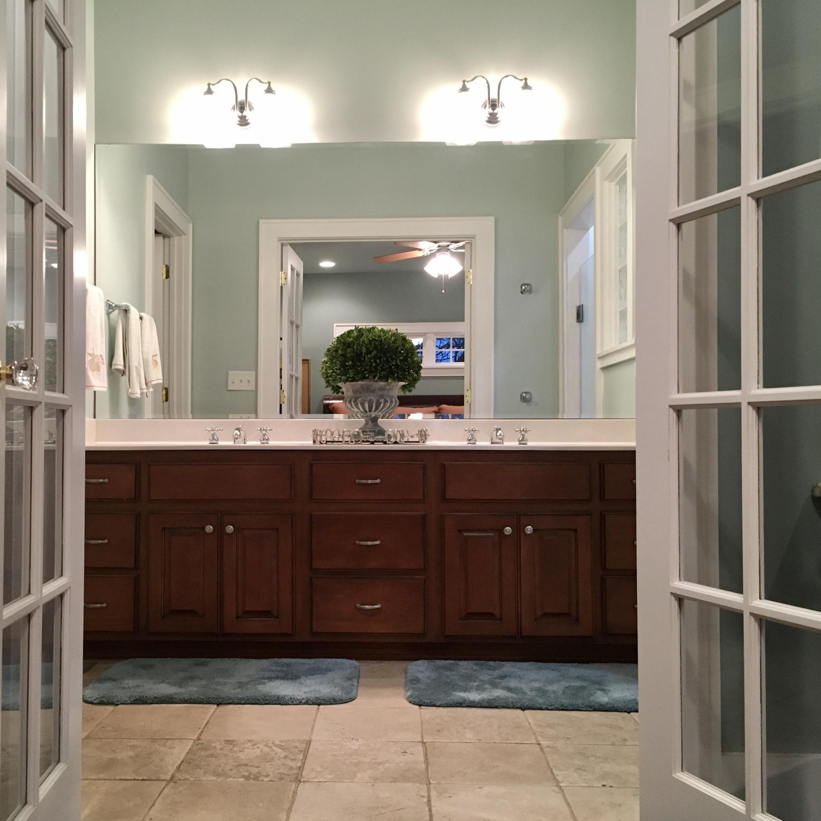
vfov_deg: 47.2
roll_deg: +1.0
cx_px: 356
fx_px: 939
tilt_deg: +2.0
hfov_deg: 47.1
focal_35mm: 35
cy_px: 416
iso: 160
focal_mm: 4.15
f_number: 2.2
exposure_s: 1/30
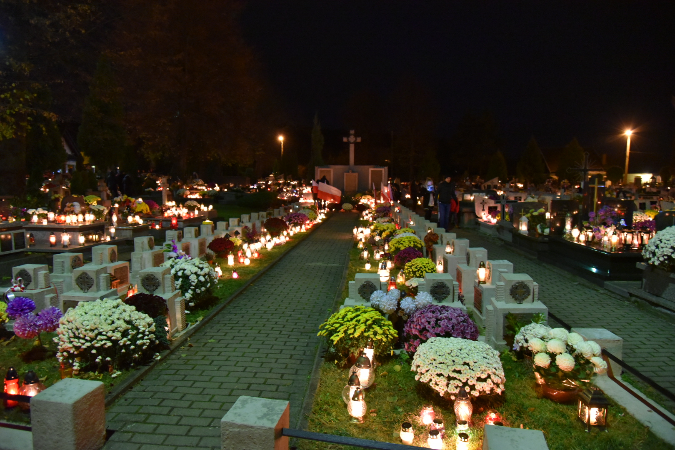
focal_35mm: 24
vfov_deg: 53.1
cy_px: 225
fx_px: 450
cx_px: 338
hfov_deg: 73.7
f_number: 4
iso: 6400
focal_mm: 24
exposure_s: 1/13
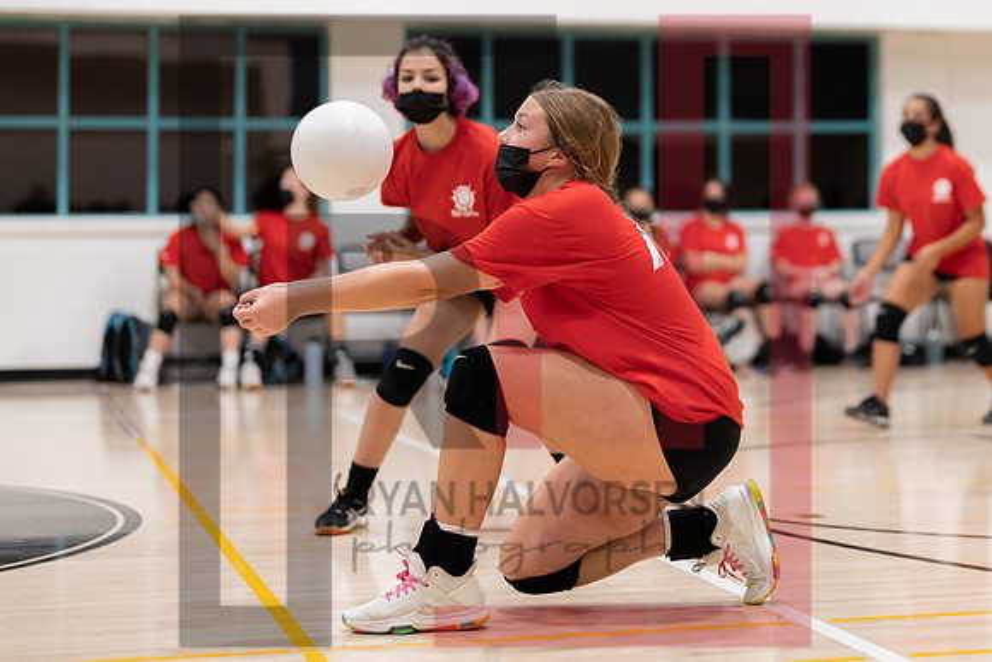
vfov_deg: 15.2
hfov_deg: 22.5
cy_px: 108
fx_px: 2464
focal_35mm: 89
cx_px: 752
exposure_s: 1/1600
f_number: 1.2
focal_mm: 50
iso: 800
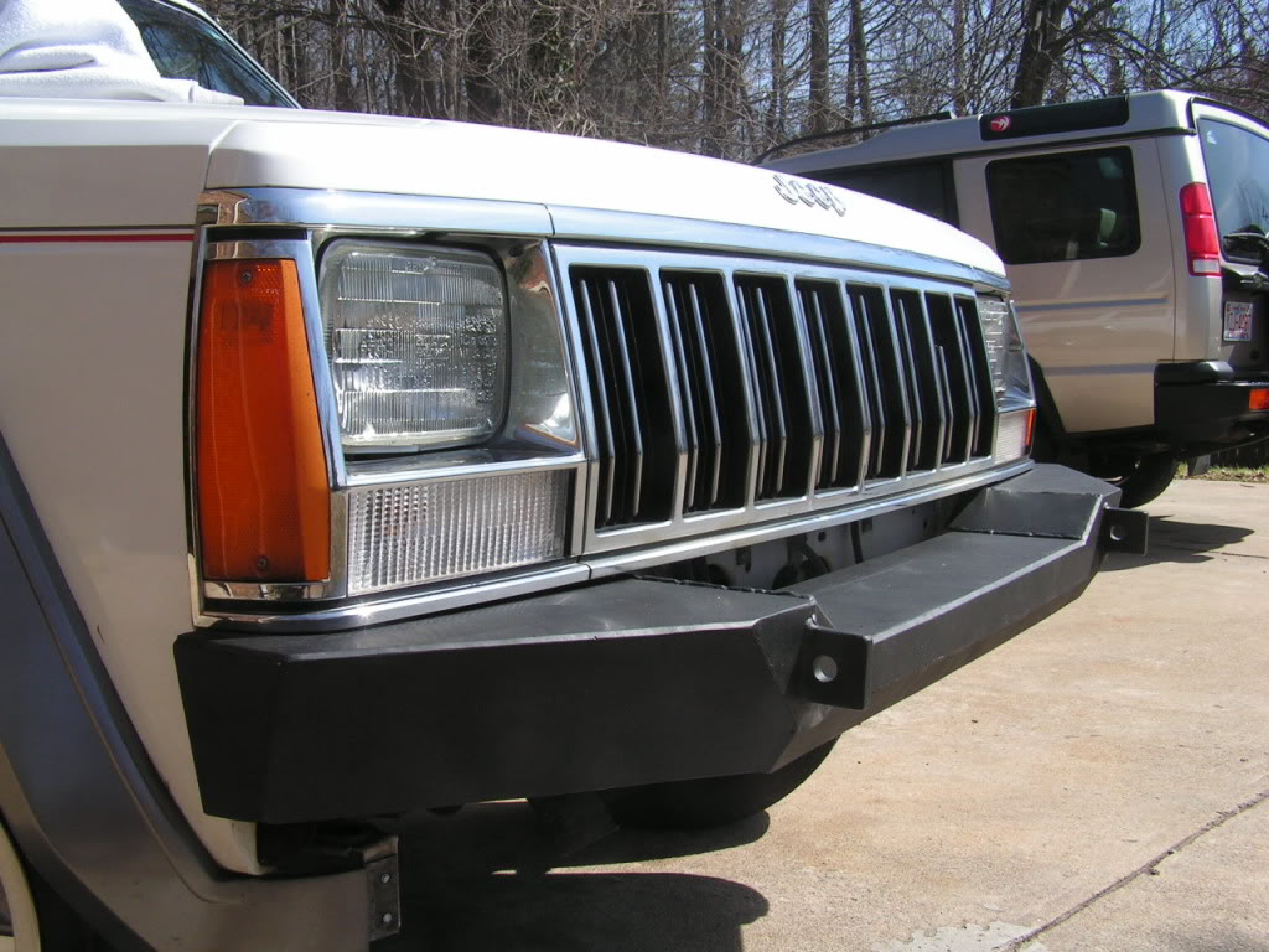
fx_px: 1393
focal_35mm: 38
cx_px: 634
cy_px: 476
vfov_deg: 37.7
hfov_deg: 49.0
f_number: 5.6
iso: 50
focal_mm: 6.3
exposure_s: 1/320
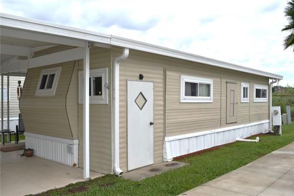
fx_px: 257
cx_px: 147
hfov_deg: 59.5
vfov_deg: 41.7
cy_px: 98
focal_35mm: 32
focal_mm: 21
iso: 100
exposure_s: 1/200
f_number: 7.1
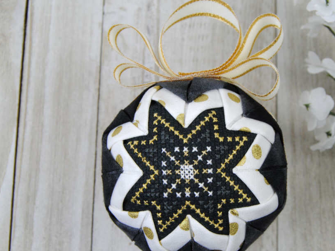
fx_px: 619
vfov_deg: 22.9
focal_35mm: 64
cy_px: 146
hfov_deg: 30.2
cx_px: 204
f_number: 9
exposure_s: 1/15
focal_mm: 30
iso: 200
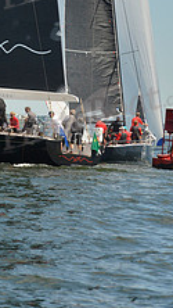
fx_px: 2233
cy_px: -79
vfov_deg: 7.8
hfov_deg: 4.4
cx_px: -70
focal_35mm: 274
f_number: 7.1
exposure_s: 1/1600
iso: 280
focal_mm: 100
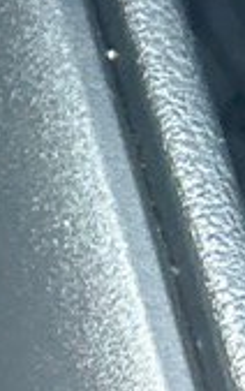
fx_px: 2781
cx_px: -1100
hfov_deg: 4.2
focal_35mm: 261
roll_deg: +0.1
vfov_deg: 6.9
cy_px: -937
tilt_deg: -38.3
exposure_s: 1/60
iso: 160
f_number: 1.5
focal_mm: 5.7
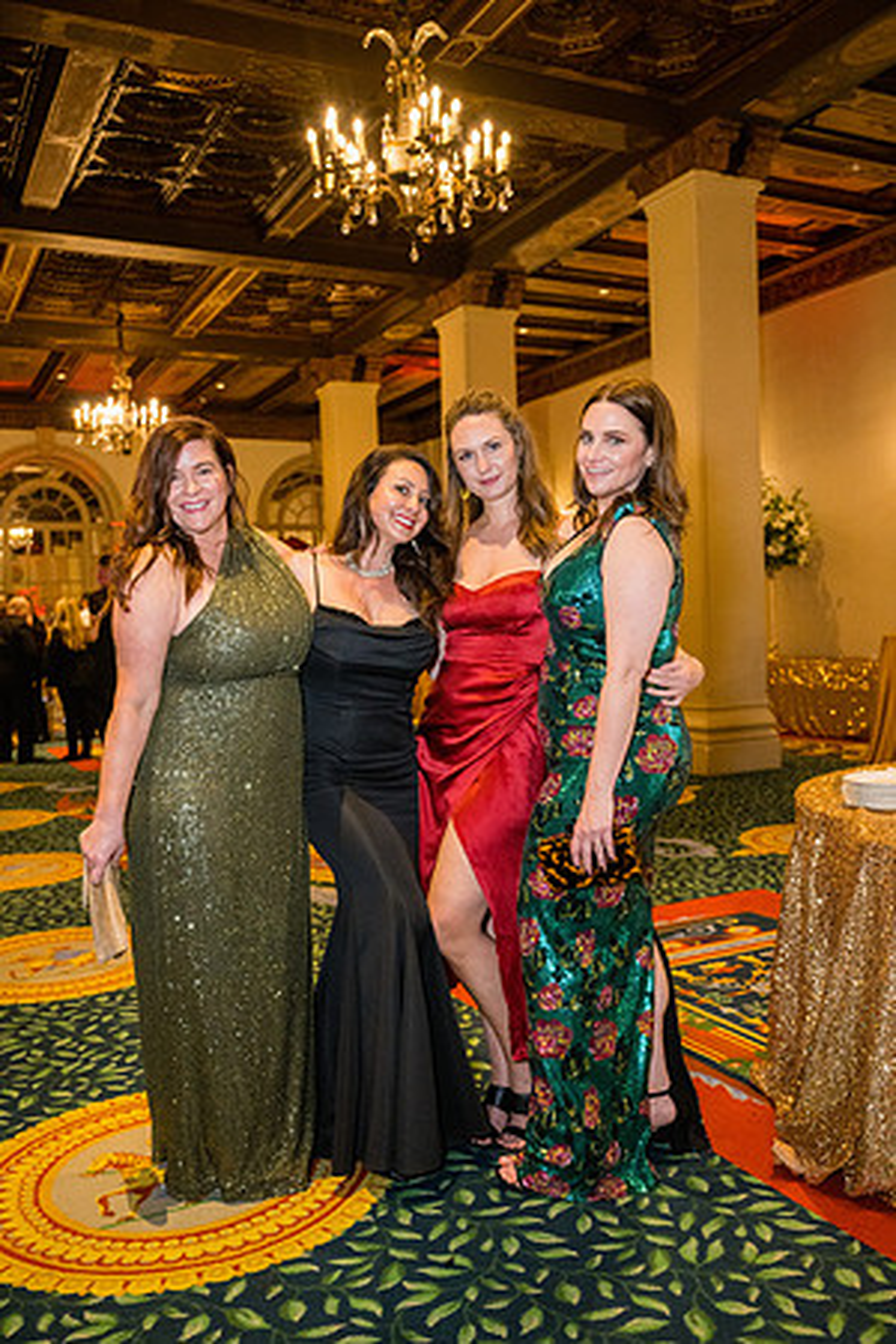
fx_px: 1139
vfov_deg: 61.1
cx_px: 448
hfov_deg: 43.0
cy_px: 672
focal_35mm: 30
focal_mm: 30.5
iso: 2500
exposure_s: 1/125
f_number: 3.2
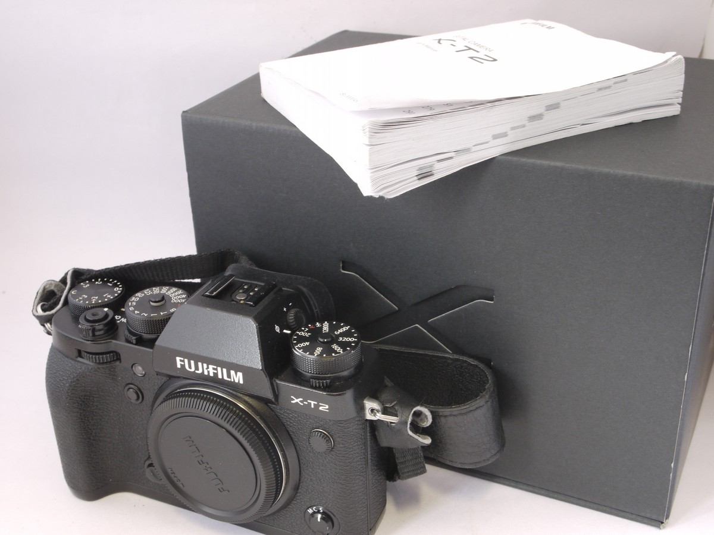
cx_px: 357
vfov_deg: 30.3
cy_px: 268
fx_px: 990
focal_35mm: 48
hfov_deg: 39.7
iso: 400
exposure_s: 1/4
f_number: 10
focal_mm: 24
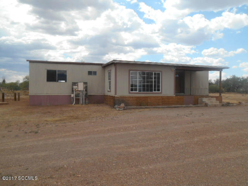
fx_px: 186
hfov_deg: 67.3
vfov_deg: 53.1
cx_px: 124
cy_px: 93
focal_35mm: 26
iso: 80
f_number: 3.4
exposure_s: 1/800
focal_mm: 4.7
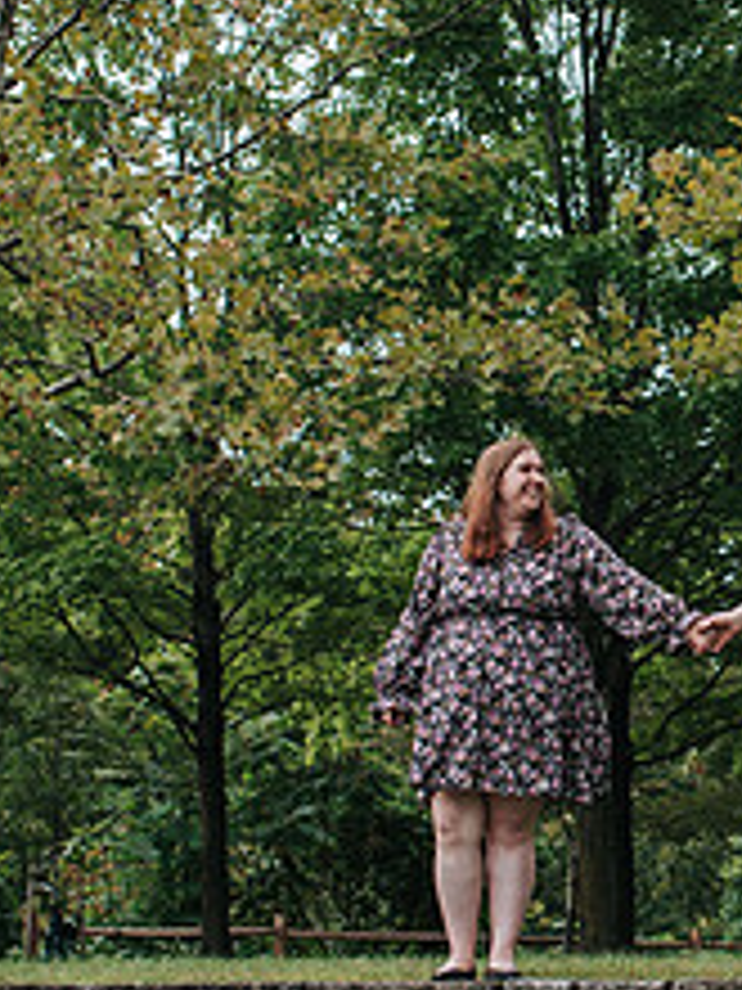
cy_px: 623
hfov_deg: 13.8
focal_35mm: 106
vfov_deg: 18.5
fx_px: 3030
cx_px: 696
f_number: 3.2
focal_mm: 35
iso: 640
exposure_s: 1/400
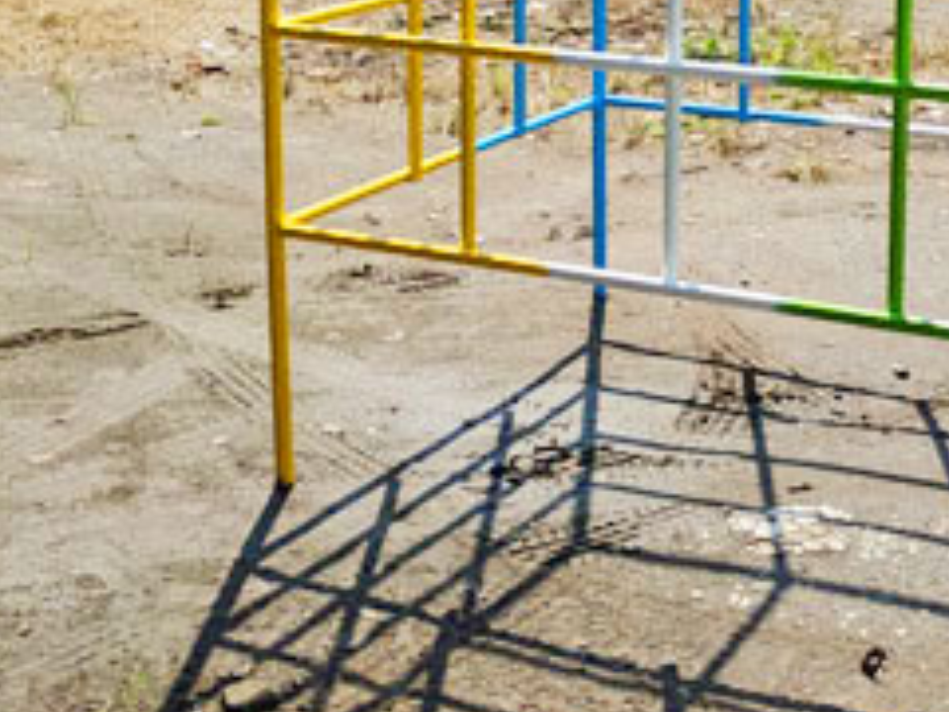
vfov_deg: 22.0
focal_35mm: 64
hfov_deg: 29.7
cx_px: 739
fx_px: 1755
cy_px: -24
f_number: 1.9
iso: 250
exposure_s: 1/3048
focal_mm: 3.94
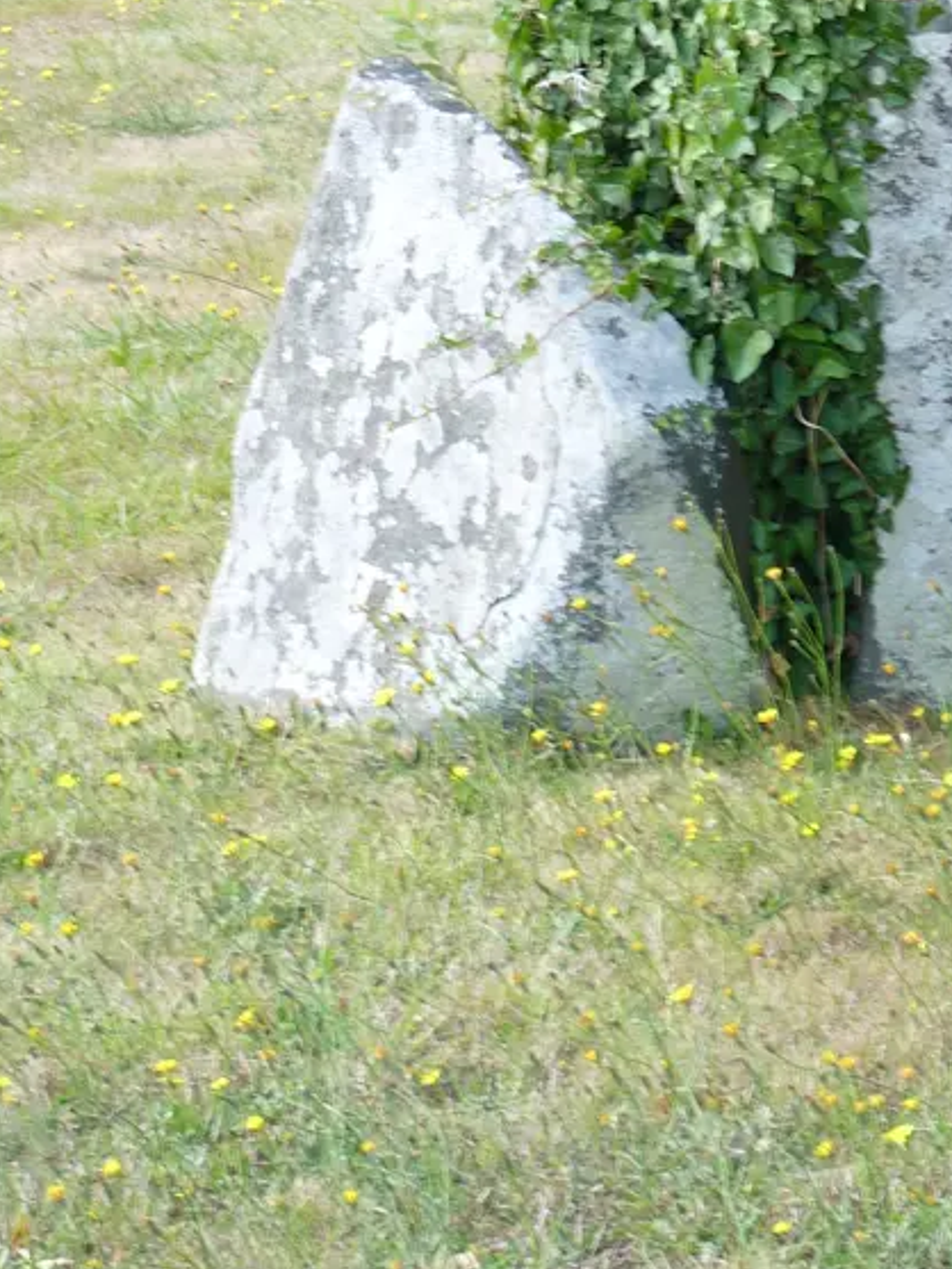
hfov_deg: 5.5
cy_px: 93
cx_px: 850
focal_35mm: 269
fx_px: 9860
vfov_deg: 7.3
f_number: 3.6
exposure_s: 1/100
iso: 80
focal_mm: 20.8
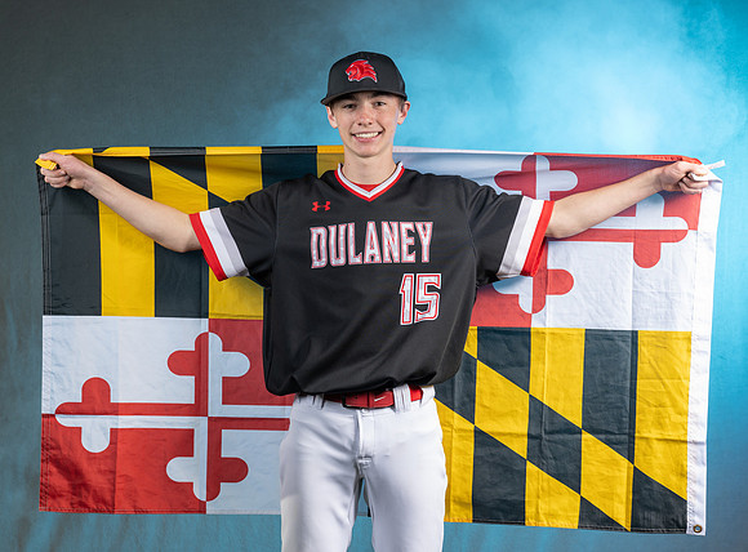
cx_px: 374
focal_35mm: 119
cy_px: 257
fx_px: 2555
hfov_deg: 16.7
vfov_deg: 12.3
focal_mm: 104
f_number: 8
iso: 64
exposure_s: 1/200
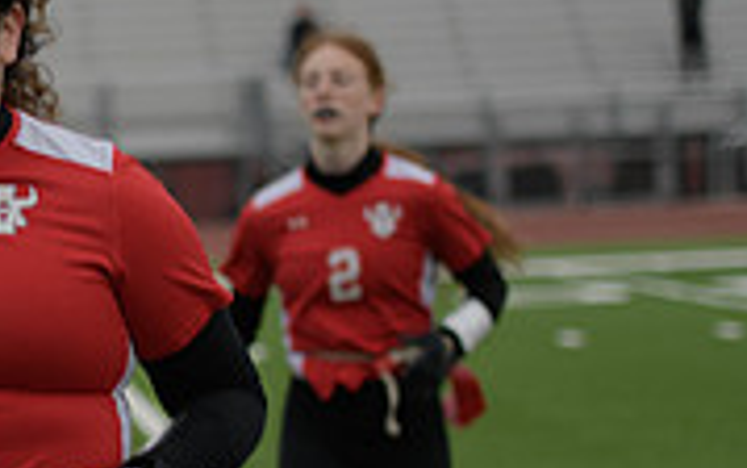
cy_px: 257
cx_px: -196
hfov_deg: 8.4
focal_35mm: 248
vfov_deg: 5.3
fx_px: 5050
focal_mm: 75
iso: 110
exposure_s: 1/200
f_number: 2.8
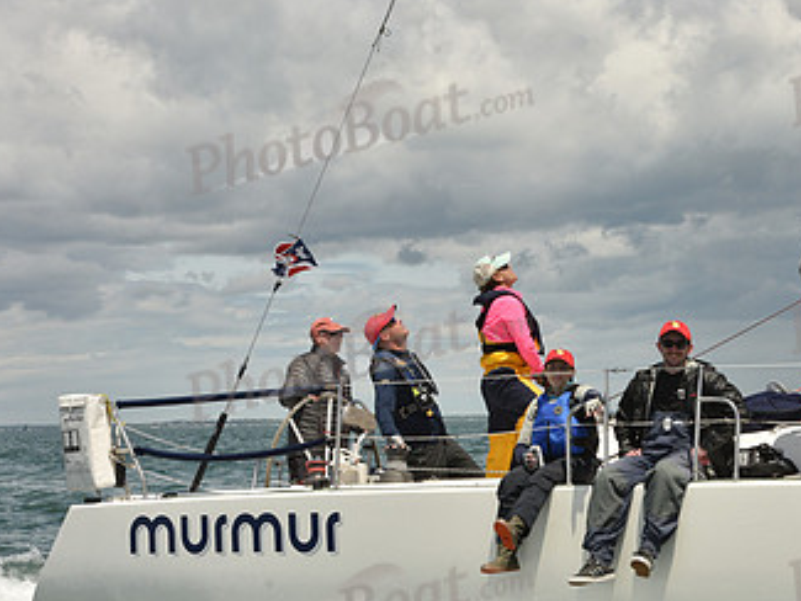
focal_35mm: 120
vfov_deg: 12.3
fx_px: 2778
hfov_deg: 16.3
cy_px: 452
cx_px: 663
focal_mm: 70
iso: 320
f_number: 11
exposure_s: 1/800
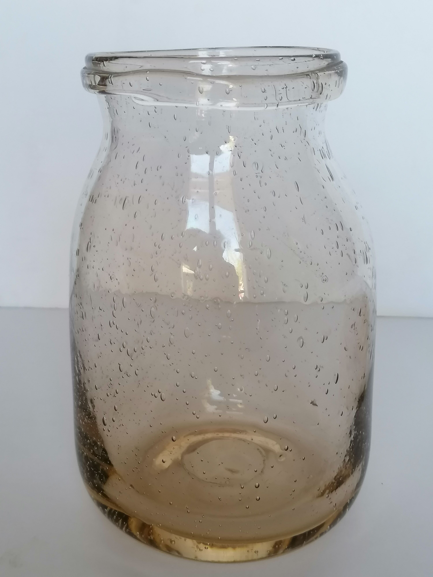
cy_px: 288
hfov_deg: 29.7
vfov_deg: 38.9
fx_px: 817
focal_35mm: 49
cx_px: 216
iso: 100
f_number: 1.8
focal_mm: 4.75
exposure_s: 1/50
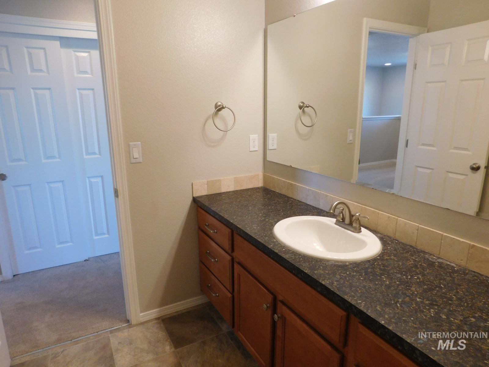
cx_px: 244
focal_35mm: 23
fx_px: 325
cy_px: 184
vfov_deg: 58.9
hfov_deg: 73.9
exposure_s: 1/30
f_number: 3
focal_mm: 4
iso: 200
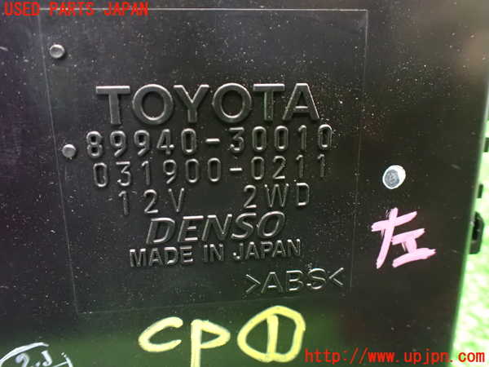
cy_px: 184
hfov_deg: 60.0
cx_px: 244
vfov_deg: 46.8
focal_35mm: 30
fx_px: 424
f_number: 2.3
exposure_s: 1/30
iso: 1600
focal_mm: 5.4
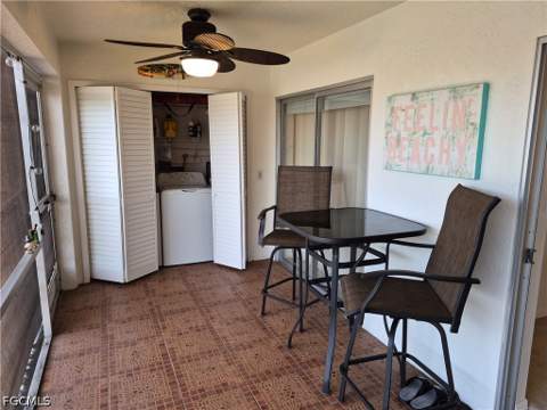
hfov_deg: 73.9
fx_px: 363
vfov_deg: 58.9
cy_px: 205
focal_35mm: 23
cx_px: 274
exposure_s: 1/120
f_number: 1.8
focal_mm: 5.4
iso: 320
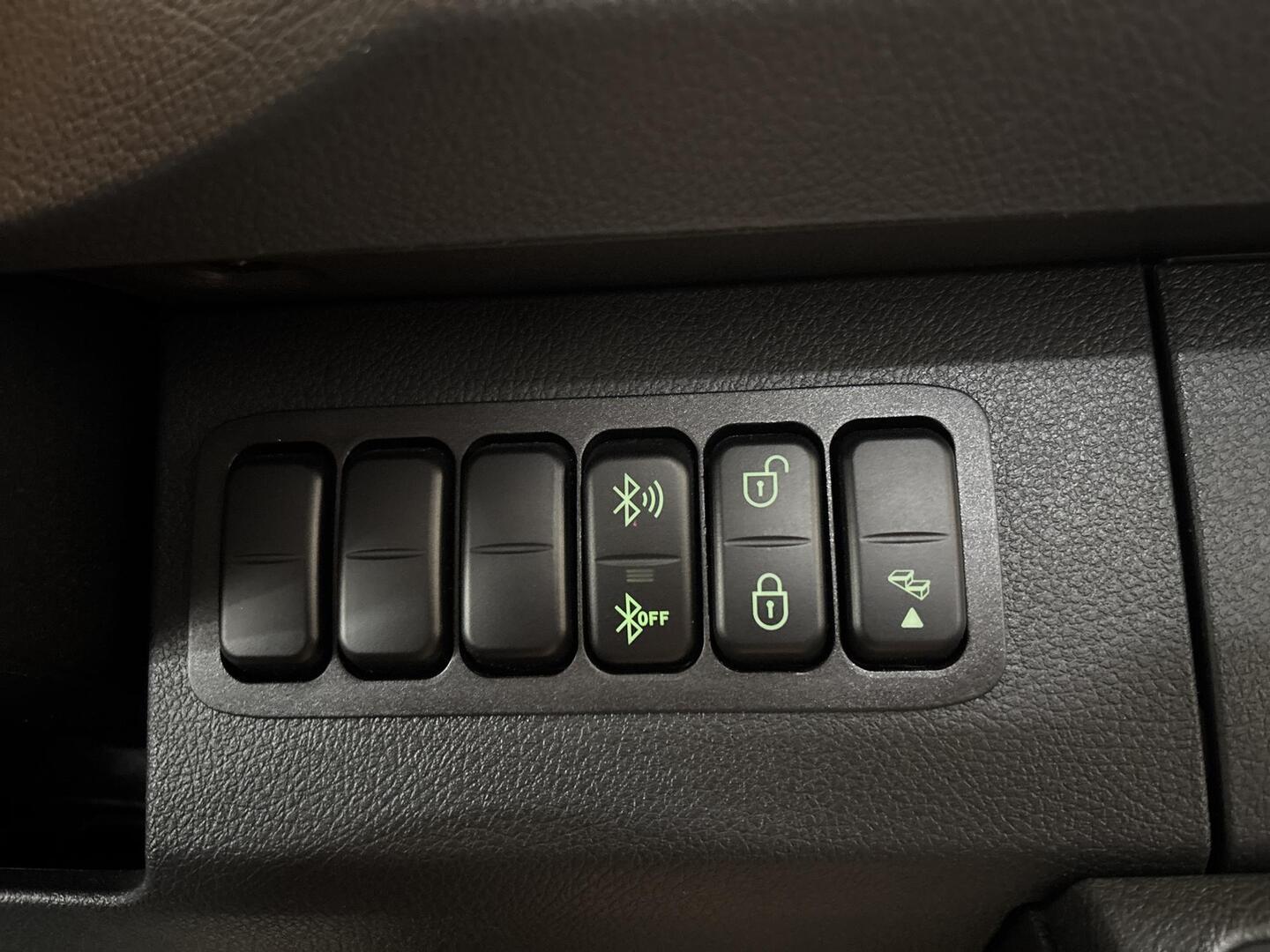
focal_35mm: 26
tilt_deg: -12.7
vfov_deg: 53.1
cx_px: 635
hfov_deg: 67.3
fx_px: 954
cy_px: 476
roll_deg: +2.1
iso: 2000
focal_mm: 5.96
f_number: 1.6
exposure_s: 1/15
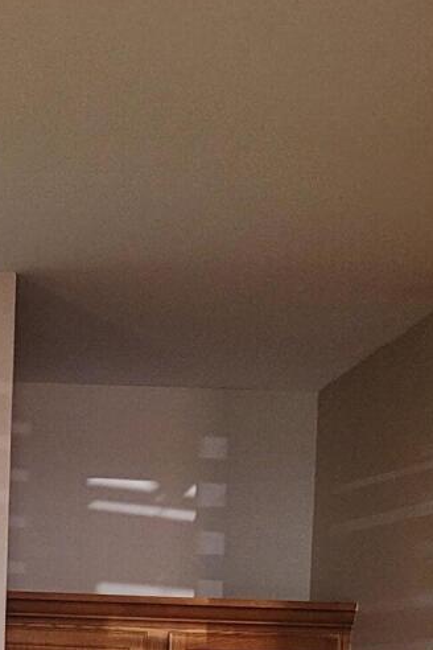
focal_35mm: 110
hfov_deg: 11.7
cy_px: 906
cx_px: -275
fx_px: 1984
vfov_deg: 17.2
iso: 200
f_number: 1.8
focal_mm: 5.4
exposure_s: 1/120
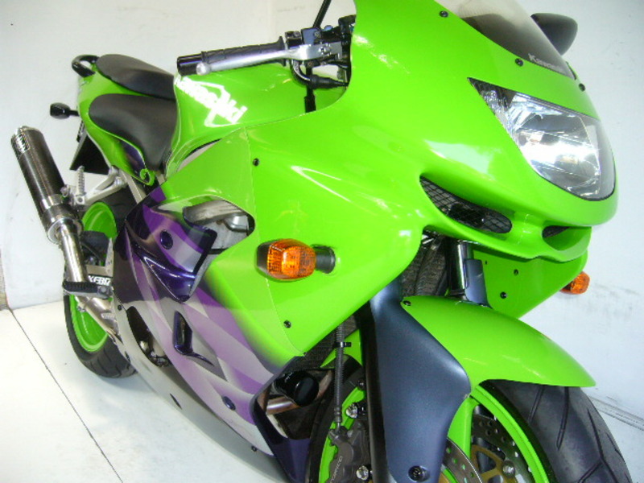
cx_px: 322
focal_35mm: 35
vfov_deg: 40.7
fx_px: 651
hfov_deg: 52.6
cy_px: 242
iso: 100
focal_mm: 5.8
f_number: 2.8
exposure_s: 1/50
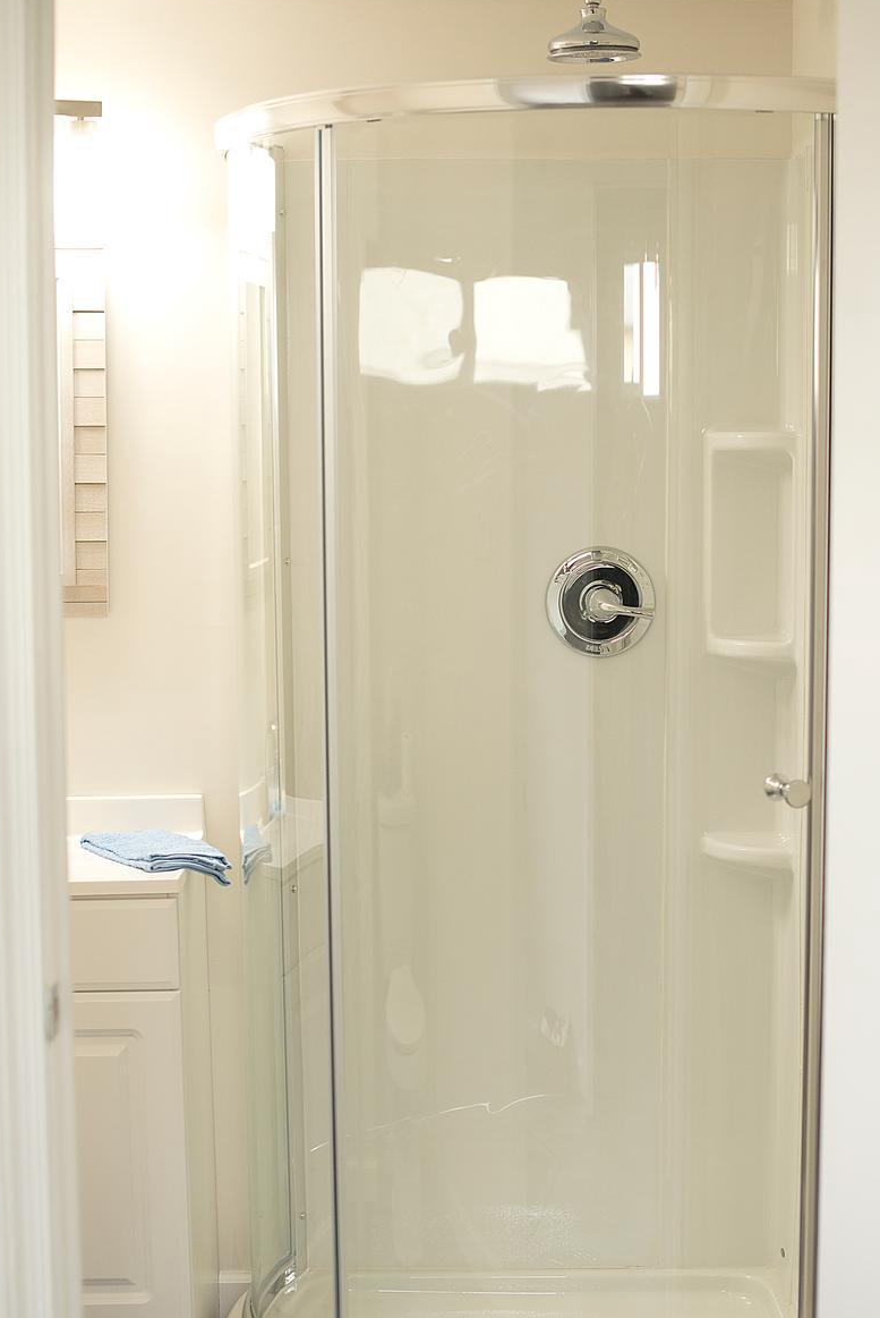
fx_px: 2416
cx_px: 546
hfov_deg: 20.6
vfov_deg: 30.4
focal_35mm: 66
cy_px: 784
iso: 1250
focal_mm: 50
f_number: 2.5
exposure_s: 1/320
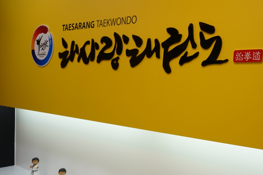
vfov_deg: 35.5
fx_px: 270
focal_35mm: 37
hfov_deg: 49.9
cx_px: 195
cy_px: 121
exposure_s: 1/60
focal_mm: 16
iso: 125
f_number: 4
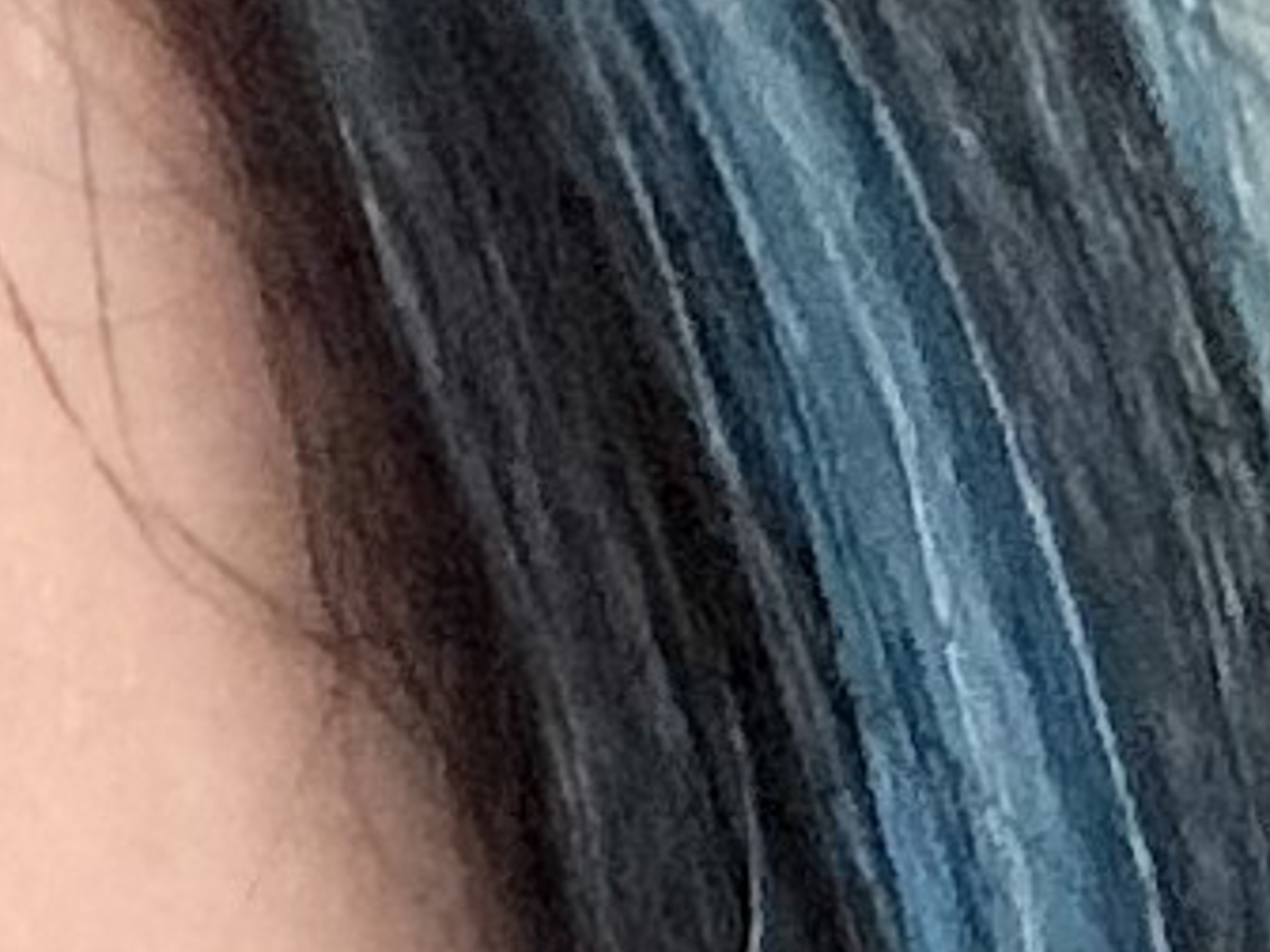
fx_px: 10126
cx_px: -1531
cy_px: 4412
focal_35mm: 276
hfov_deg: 6.9
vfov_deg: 4.7
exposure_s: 1/60
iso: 250
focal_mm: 2.71
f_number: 1.9
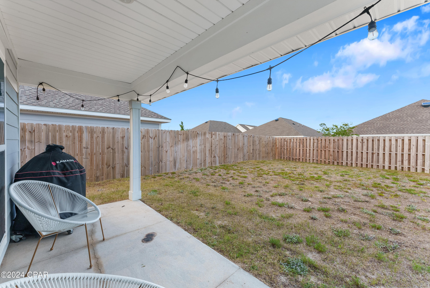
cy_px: 144
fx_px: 167
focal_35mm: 14
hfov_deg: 104.2
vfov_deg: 81.3
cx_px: 215
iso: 640
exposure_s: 1/160
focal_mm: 14
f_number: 7.1
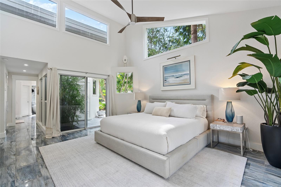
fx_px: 125
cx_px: 140
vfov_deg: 73.8
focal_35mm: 16
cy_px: 94
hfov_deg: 96.7
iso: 100
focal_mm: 16
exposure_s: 1/2.5
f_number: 8
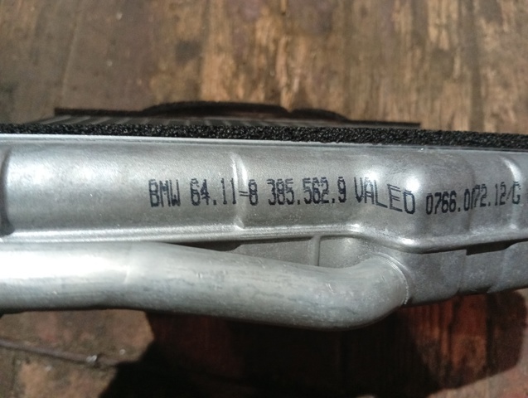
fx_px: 397
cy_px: 199
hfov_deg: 67.2
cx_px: 264
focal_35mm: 26
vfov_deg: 53.2
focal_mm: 3.96
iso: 795
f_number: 1.8
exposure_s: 1/20
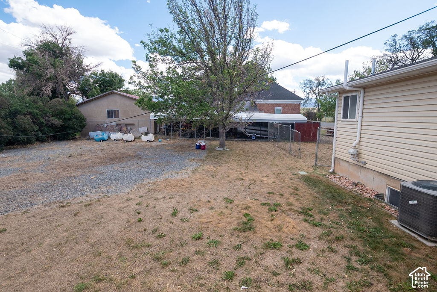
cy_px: 146
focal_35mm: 17
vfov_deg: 70.5
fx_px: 206
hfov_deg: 93.3
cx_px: 218
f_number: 5
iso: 500
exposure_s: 1/1000
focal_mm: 11.5
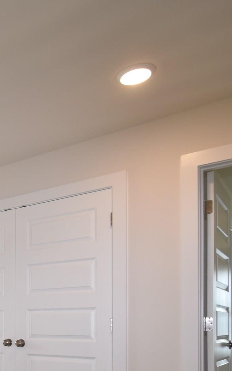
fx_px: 405
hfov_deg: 26.0
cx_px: -89
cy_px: 304
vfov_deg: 46.3
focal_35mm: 40
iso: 200
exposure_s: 1/80
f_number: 4
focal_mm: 10
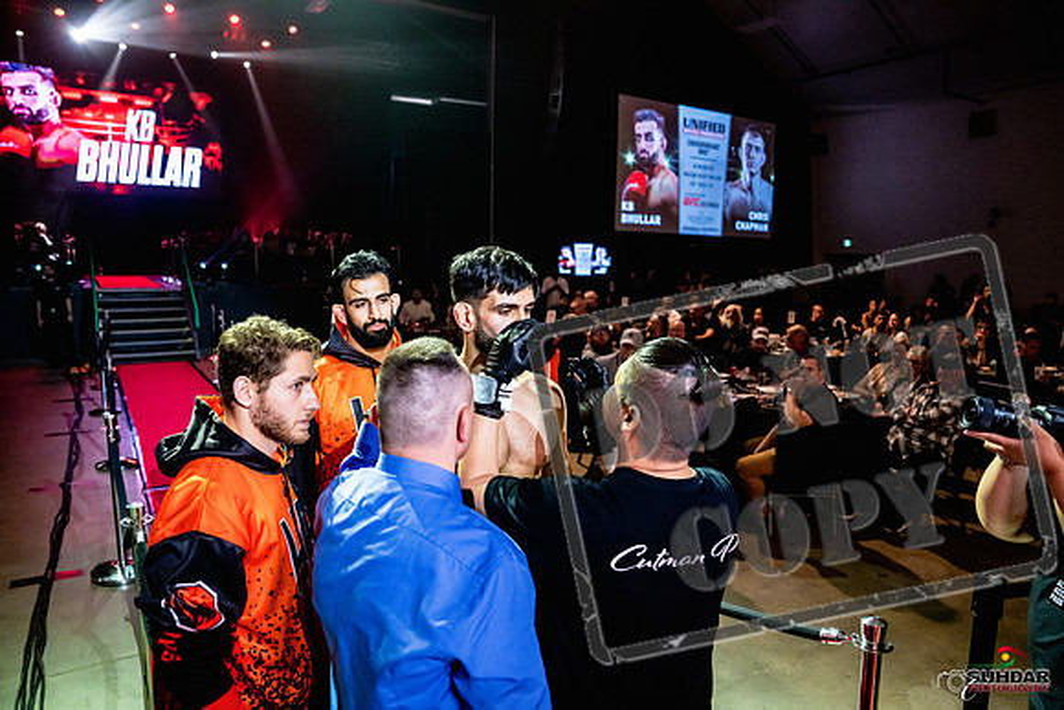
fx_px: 709
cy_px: 355
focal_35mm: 24
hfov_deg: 73.7
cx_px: 532
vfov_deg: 53.2
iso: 5000
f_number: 2.8
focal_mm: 24
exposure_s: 1/320
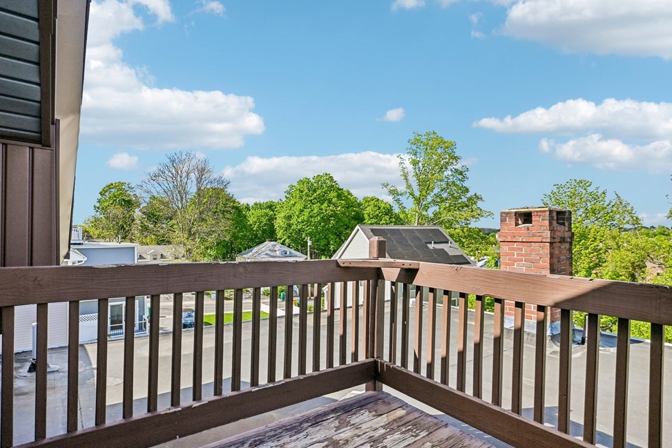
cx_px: 329
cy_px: 232
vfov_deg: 61.9
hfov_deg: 84.0
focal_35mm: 20
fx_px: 373
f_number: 8
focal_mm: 19
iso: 400
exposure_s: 1/800
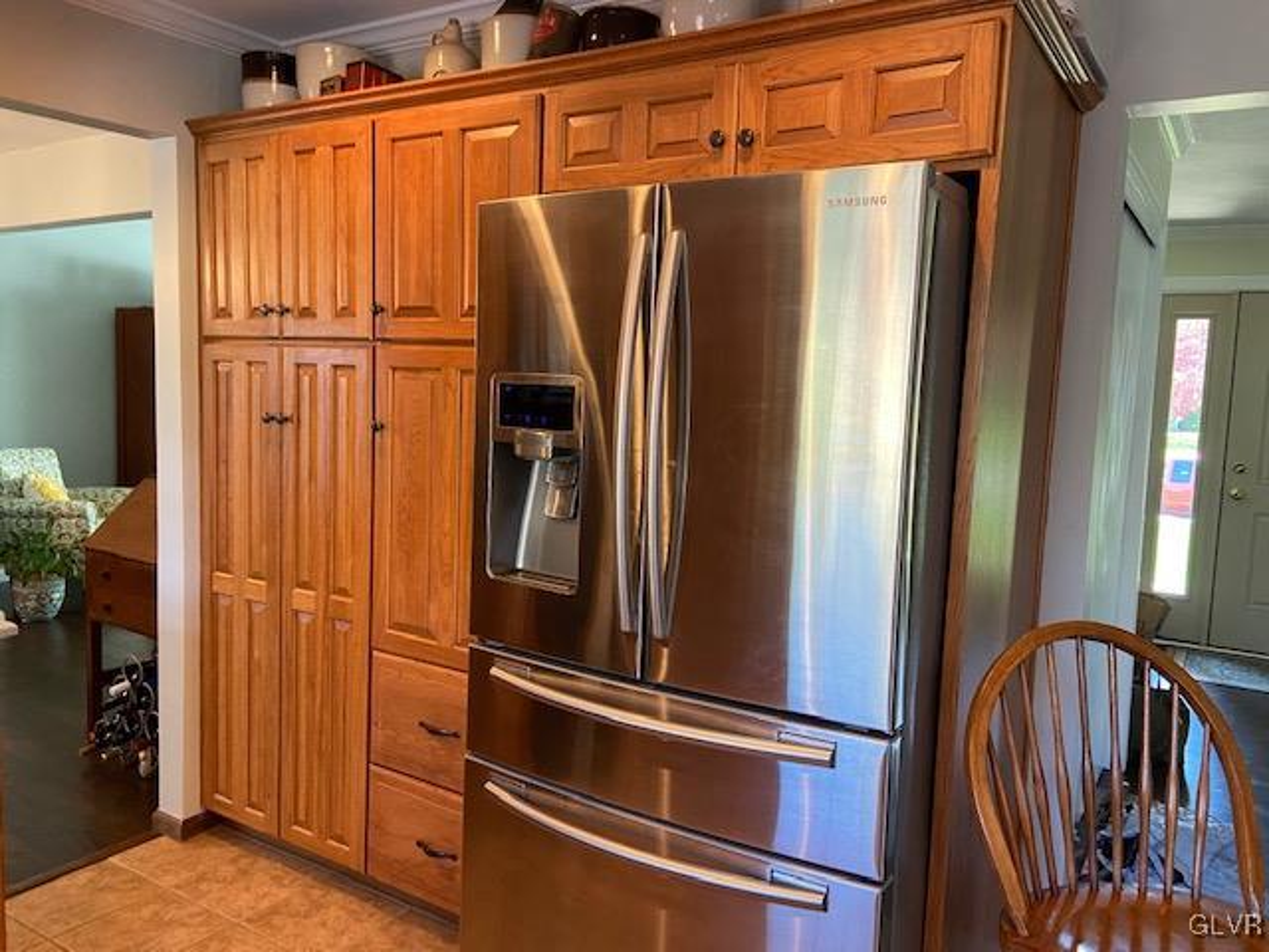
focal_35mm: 26
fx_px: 953
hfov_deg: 67.3
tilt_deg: -5.3
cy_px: 476
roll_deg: -2.9
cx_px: 634
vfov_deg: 53.1
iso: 250
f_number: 1.8
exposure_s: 1/60
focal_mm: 4.25
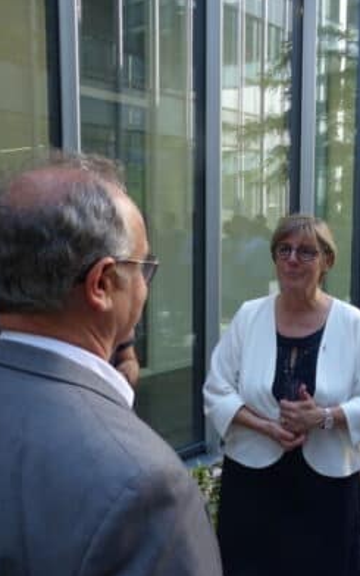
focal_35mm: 36
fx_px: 565
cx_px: 331
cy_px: 288
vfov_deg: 54.0
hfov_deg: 33.3
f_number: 2.8
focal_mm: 4.5
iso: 100
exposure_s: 1/80
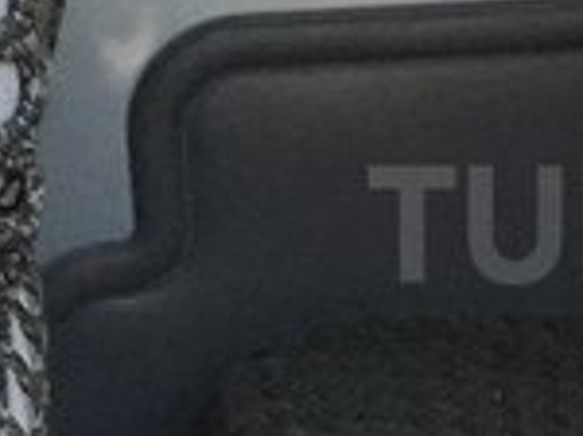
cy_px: 224
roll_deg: -2.5
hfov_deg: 14.7
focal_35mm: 128
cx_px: 766
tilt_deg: -20.3
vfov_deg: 11.5
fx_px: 2152
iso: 500
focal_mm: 4.15
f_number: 2.2
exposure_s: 1/17
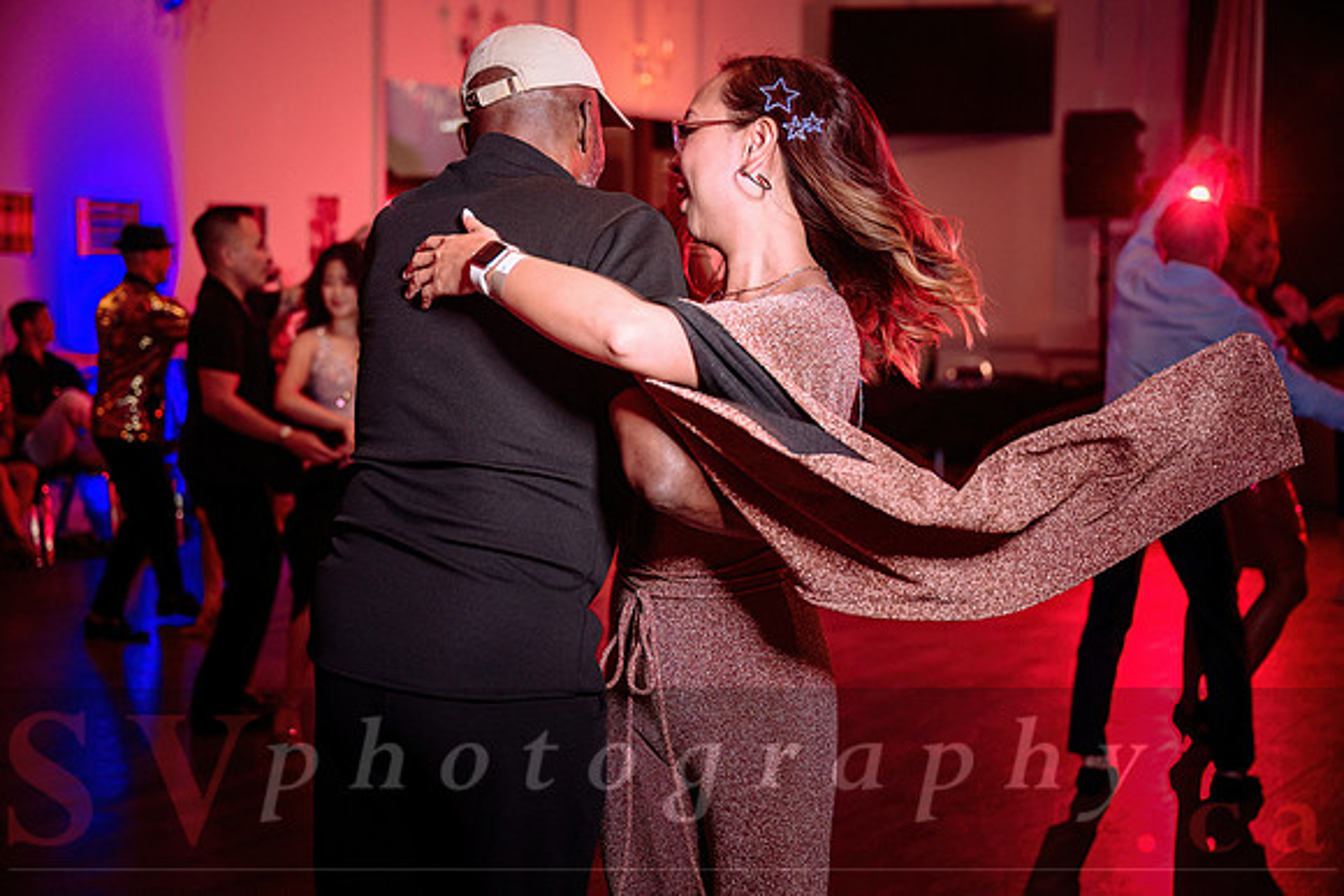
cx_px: 672
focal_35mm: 53
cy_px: 448
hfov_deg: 37.5
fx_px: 1979
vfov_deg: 25.5
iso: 800
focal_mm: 53
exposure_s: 1/60
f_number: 3.2
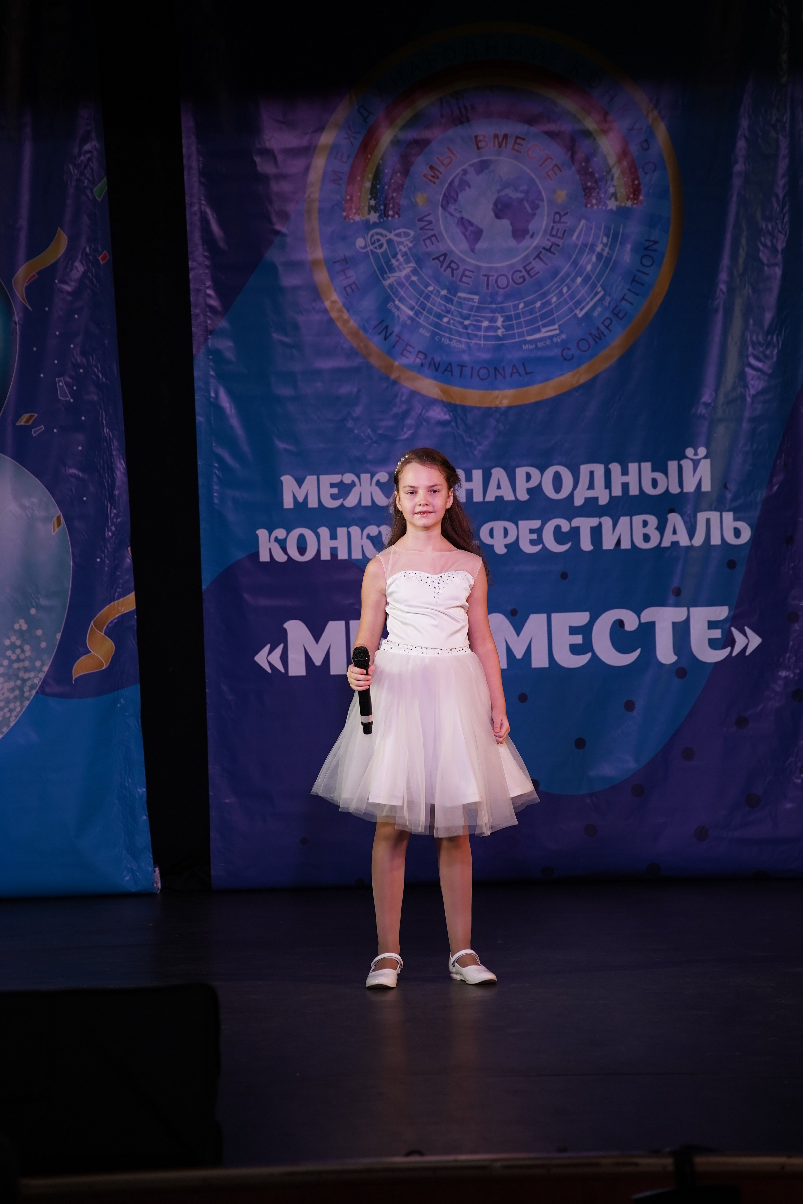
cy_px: 577
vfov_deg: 13.0
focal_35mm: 158
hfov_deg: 8.7
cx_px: 401
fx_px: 5287
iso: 1600
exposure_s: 1/400
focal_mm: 150
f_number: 4
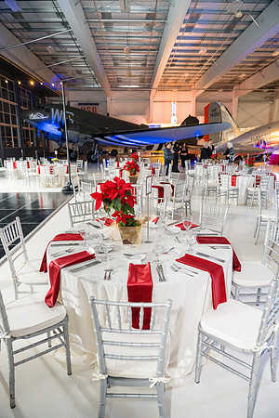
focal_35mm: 24
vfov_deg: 73.7
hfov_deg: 53.1
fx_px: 279
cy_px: 209
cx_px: 140
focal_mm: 24
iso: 3200
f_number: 2.8
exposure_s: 1/250
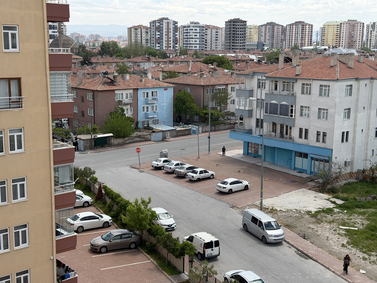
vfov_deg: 30.3
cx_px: 188
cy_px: 142
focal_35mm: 48
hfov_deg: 39.7
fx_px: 523
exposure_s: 1/3704
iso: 80
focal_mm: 6.76
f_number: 1.78
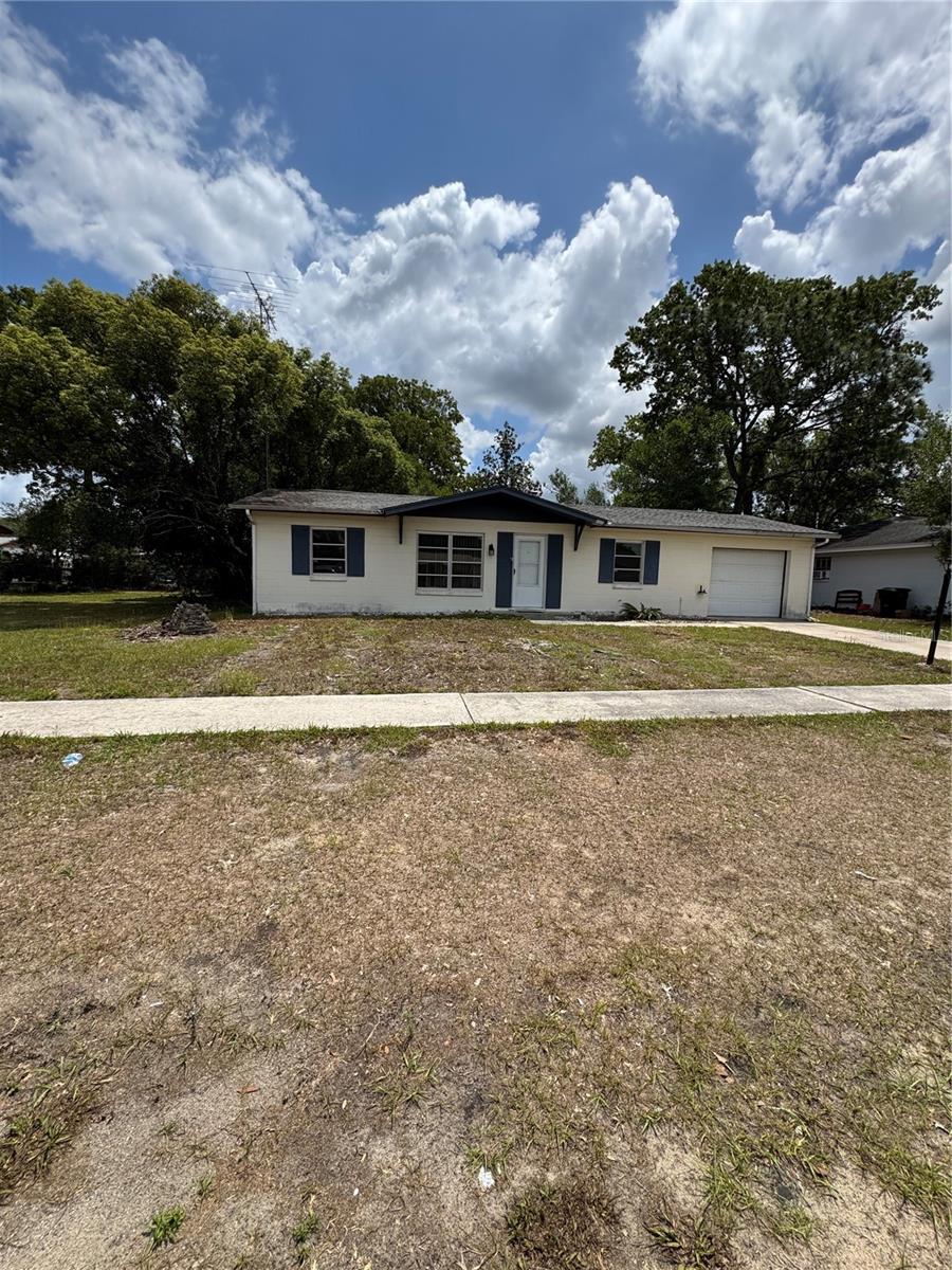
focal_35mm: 14
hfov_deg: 85.7
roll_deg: -0.9
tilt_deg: -7.0
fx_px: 513
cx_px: 476
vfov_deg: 102.1
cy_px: 635
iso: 50
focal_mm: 2.22
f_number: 2.2
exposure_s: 1/2985
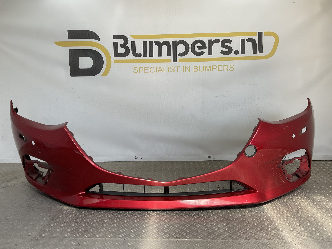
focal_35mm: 29
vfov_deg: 48.2
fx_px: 278
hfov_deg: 61.7
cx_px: 166
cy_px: 124
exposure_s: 1/389
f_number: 1.8
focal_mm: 3
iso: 16
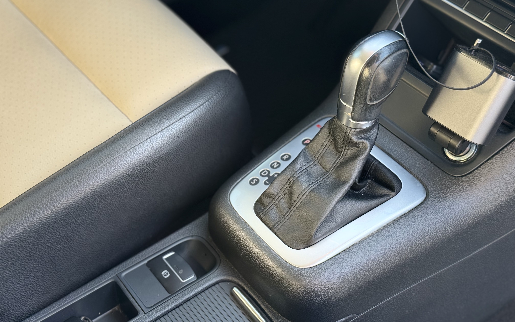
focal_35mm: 51
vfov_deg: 25.3
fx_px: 716
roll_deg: +3.2
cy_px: 170
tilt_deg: -43.9
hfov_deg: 39.6
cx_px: 258
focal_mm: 6.76
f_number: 1.78
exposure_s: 1/121
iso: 80
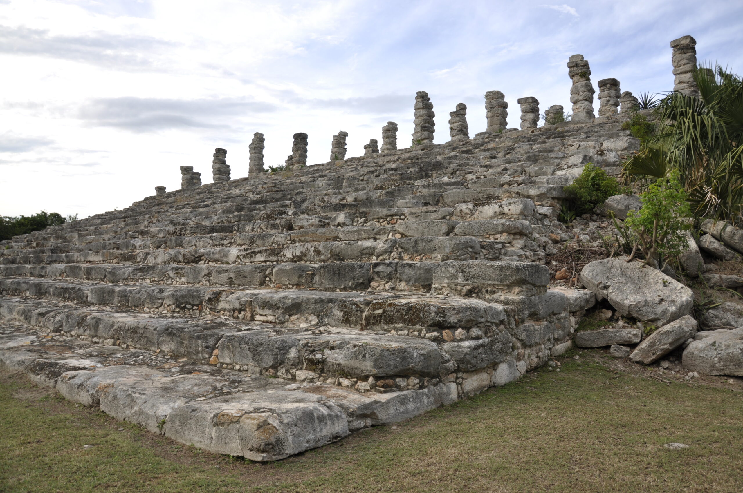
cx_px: 372
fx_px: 557
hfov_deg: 67.4
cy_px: 246
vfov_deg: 47.8
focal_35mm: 27
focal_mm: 18
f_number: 5.6
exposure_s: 1/180
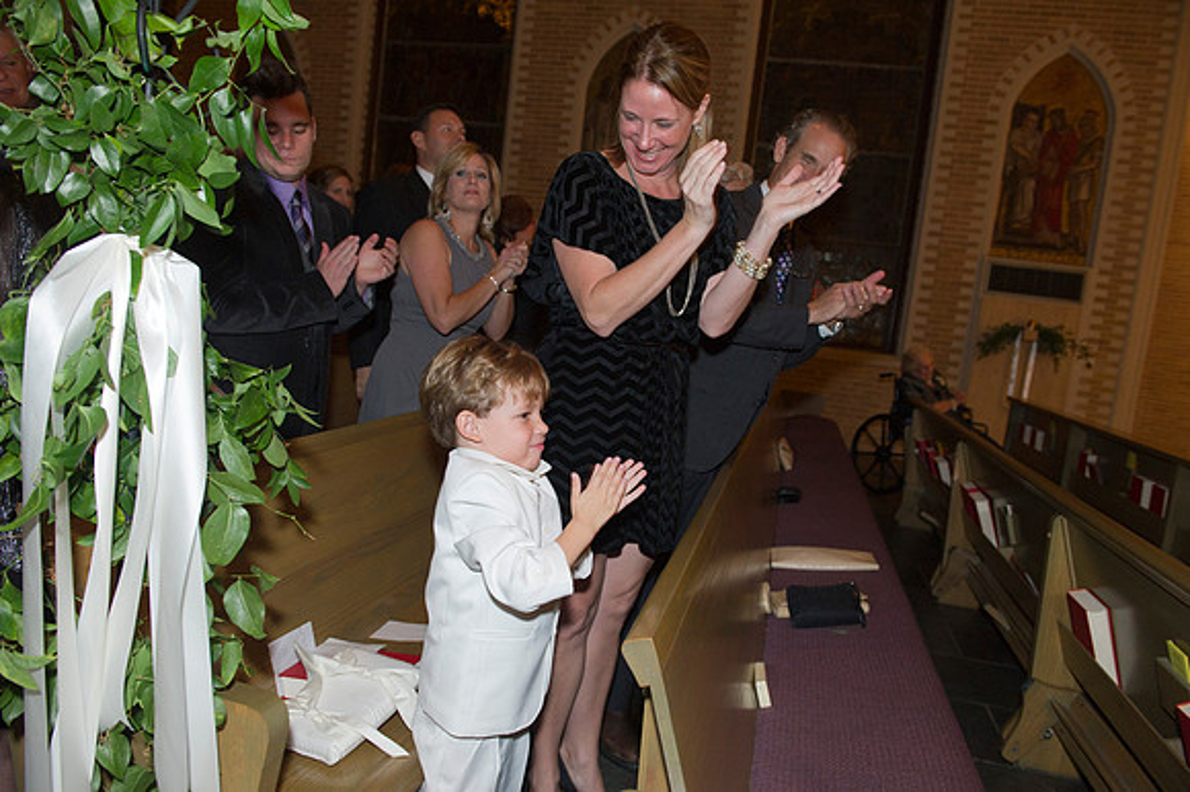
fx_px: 793
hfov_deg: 73.8
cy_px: 396
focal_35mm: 24
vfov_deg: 53.1
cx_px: 595
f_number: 5
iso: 1600
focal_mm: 24
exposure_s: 1/80
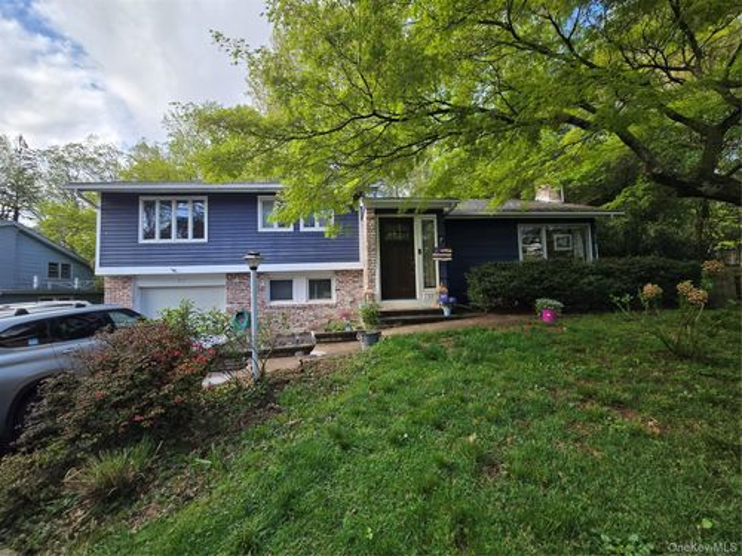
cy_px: 278
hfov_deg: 106.2
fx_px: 279
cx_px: 371
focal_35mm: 13
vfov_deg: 89.9
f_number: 2.2
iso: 50
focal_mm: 2.2
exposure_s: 1/479
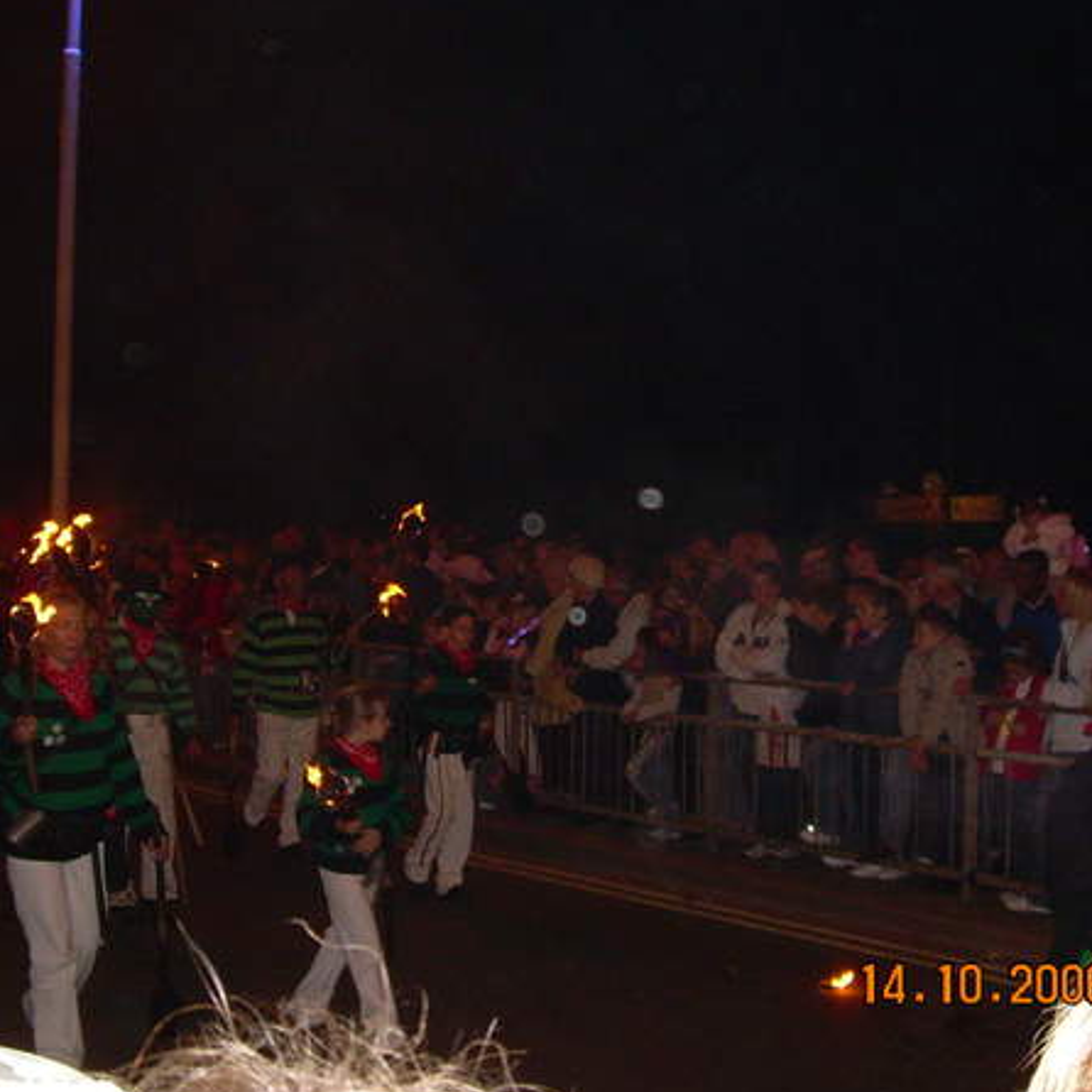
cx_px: 546
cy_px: 519
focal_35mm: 52
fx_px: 1856
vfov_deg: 32.8
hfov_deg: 32.8
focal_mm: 6.7
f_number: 2.8
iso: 200
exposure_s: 1/60
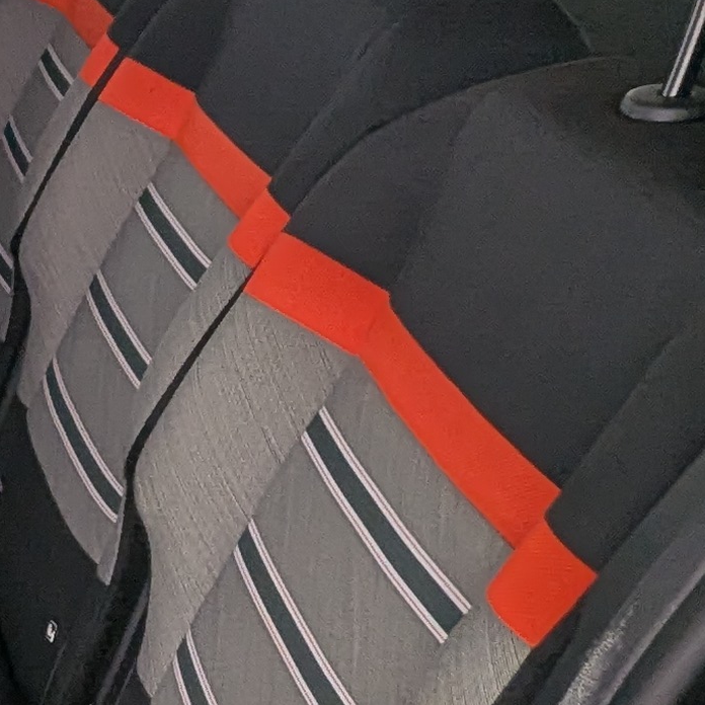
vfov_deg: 20.9
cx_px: -271
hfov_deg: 19.0
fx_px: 1912
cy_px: 351
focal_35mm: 83
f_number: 2.2
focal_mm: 2.35
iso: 137
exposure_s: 1/149
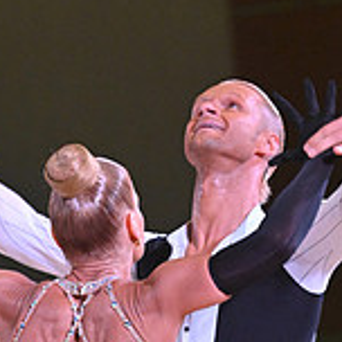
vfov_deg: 2.8
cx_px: 186
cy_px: 580
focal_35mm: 615
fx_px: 6874
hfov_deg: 2.8
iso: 4000
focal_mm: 190
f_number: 5
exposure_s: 1/400
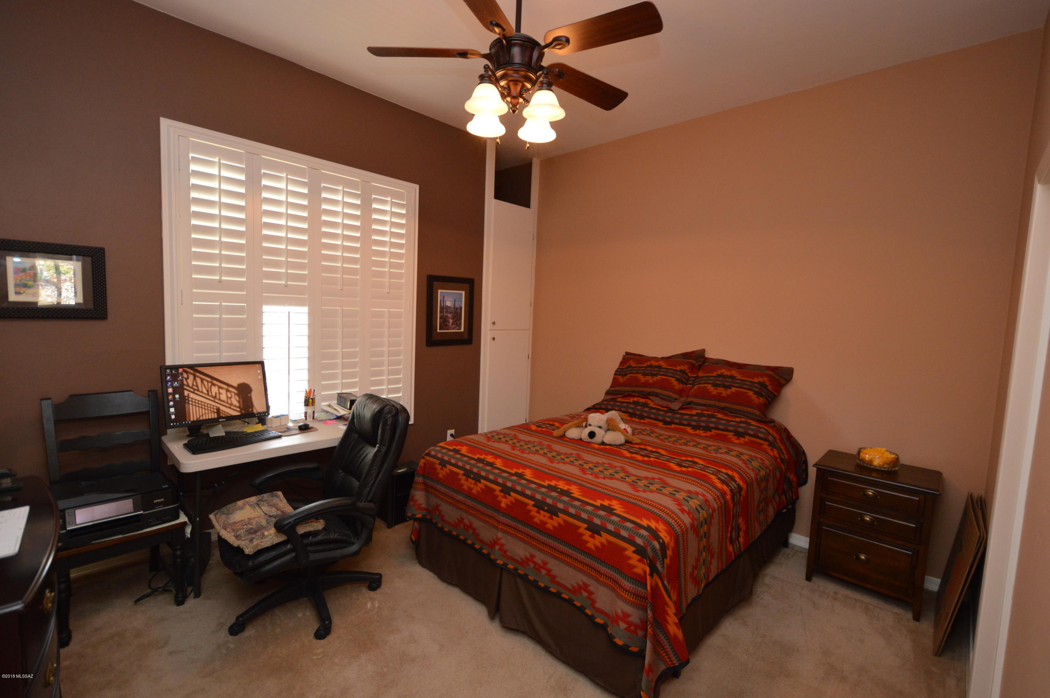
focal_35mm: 15
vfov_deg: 77.2
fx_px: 437
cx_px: 525
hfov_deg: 100.4
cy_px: 349
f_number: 3.5
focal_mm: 10
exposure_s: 1/60
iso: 800
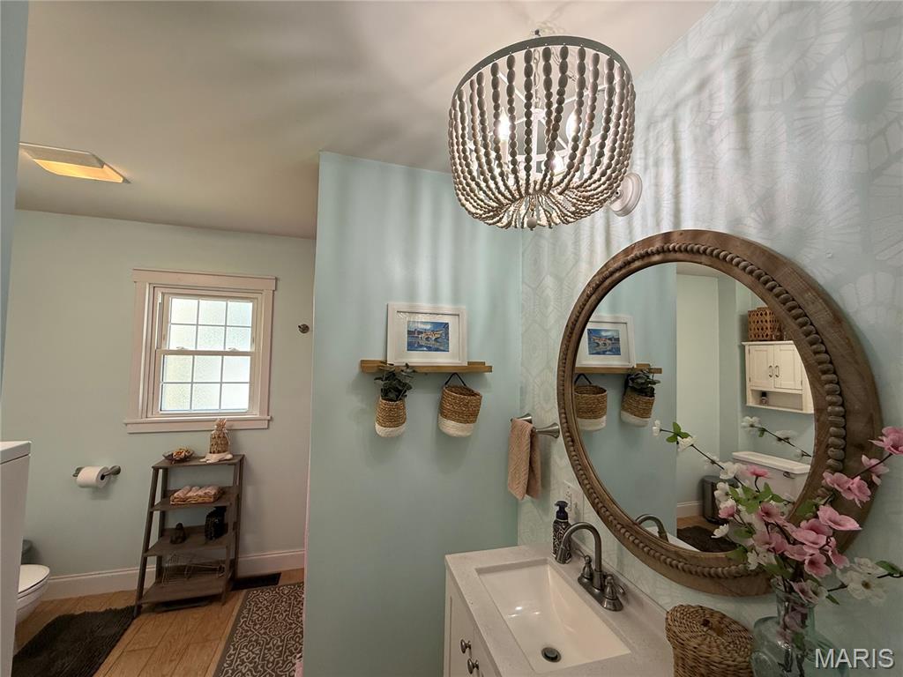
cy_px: 338
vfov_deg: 85.7
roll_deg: -1.0
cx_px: 452
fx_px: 365
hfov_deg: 102.1
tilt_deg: +2.4
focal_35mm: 14
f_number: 2.2
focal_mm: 2.22
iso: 160
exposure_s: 1/120
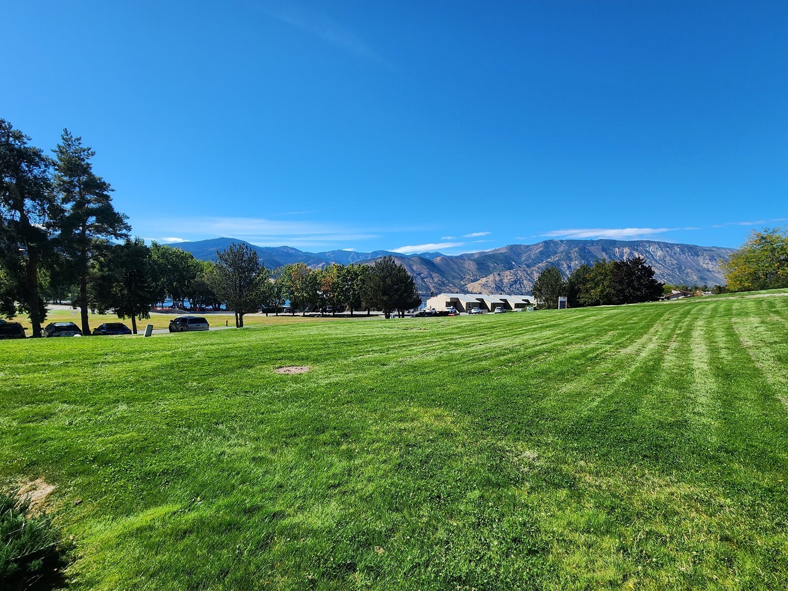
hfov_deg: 102.0
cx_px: 414
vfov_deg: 85.5
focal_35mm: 14
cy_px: 315
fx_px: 319
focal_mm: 2.2
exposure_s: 1/1756
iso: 50
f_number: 2.2
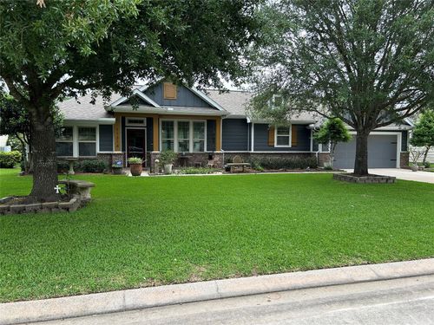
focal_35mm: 26
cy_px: 162
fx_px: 326
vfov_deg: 53.1
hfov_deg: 67.3
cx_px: 217
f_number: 1.5
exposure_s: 1/289
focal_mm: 5.7
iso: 40
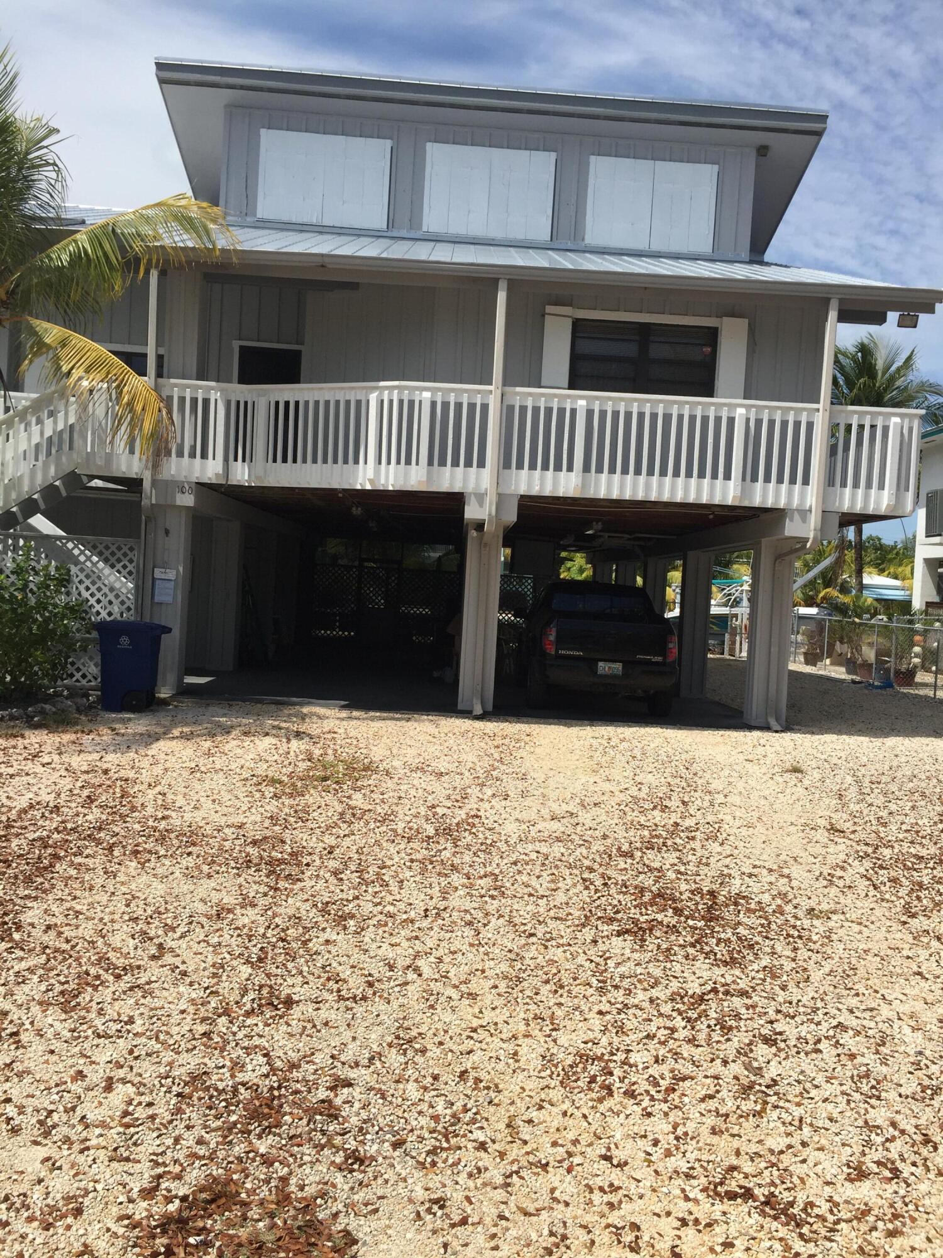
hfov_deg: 48.2
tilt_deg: +0.9
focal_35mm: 29
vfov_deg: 61.7
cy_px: 629
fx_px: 1053
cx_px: 472
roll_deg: -4.3
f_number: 2.2
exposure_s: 1/3049
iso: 32
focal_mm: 4.15
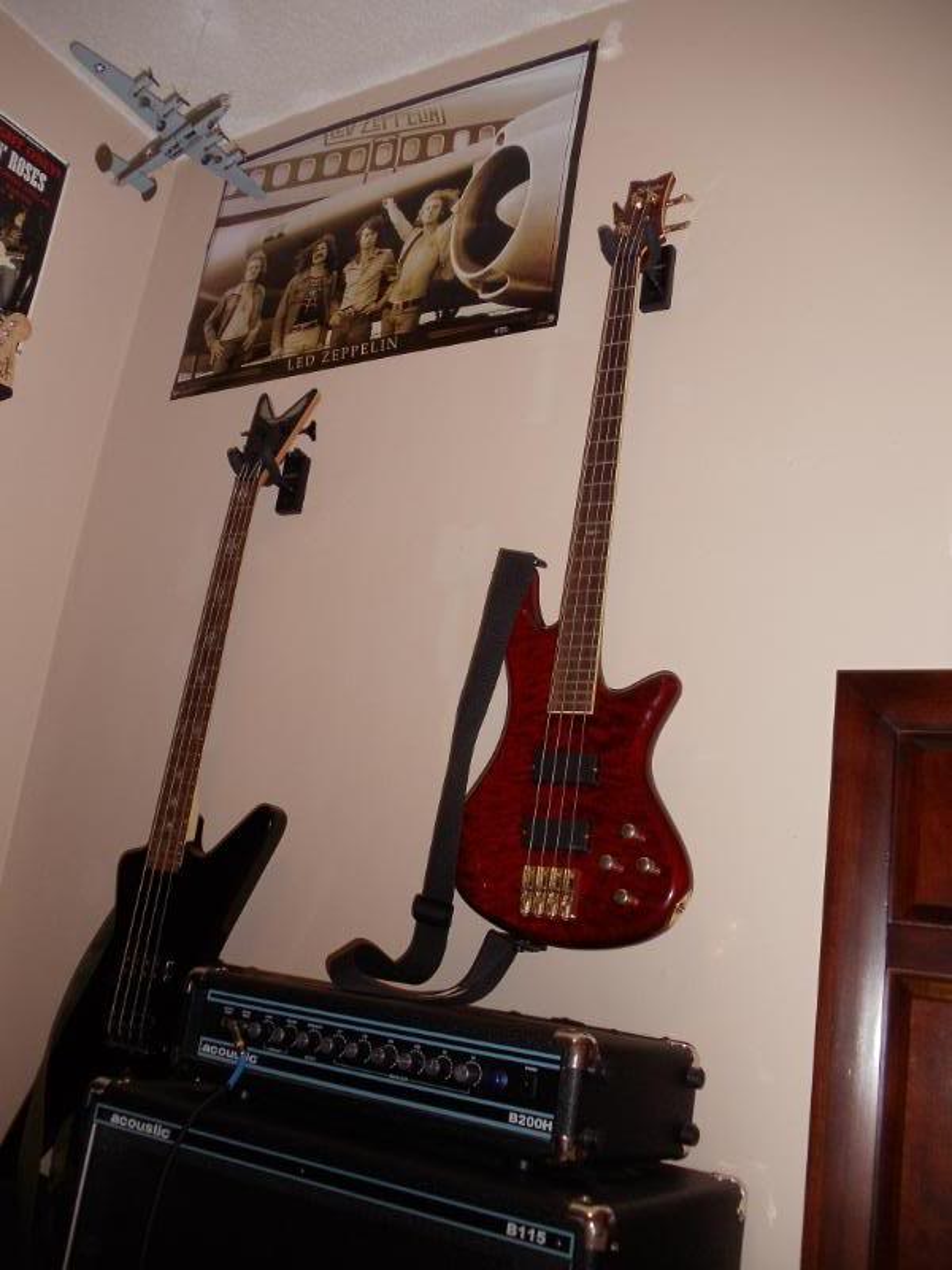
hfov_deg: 32.9
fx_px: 1613
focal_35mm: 44
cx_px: 476
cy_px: 635
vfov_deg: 42.9
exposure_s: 1/8
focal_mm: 6
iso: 100
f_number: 3.5
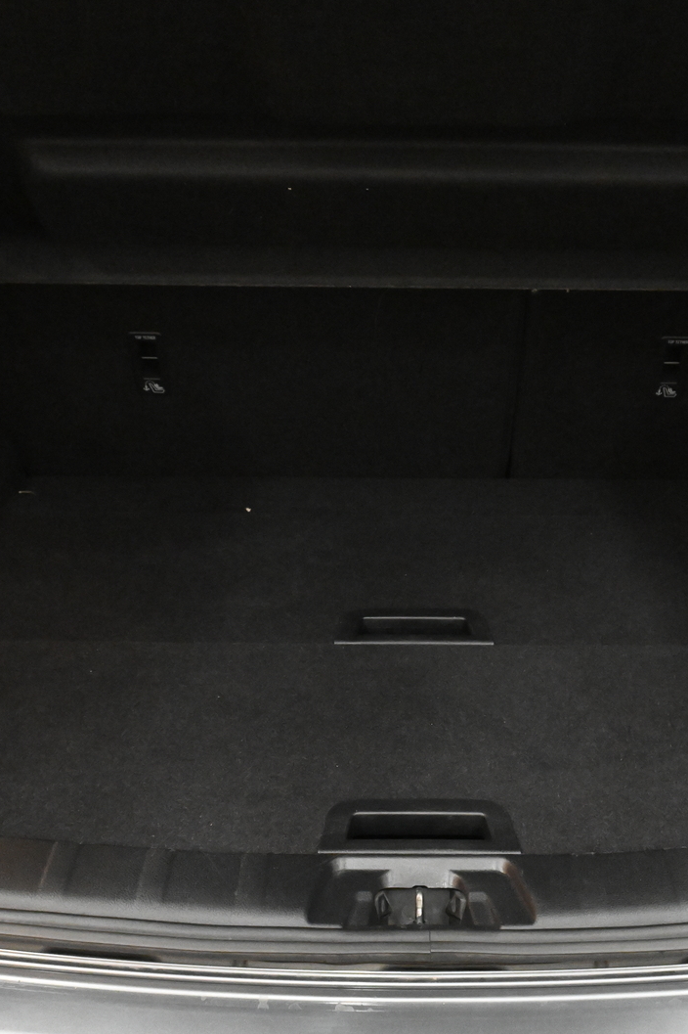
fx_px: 1352
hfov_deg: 28.5
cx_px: 413
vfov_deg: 41.8
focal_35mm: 47
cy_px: 524
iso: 6400
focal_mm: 20.5
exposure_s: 1/100
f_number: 6.3
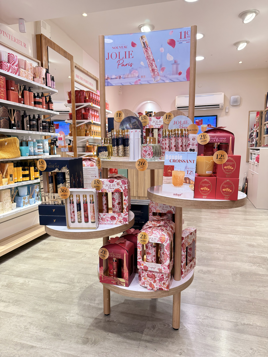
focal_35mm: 24
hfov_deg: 56.8
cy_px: 178
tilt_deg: -6.2
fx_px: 248
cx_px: 134
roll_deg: -0.7
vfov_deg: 71.6
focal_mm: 6.76
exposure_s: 1/100
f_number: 1.78
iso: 160
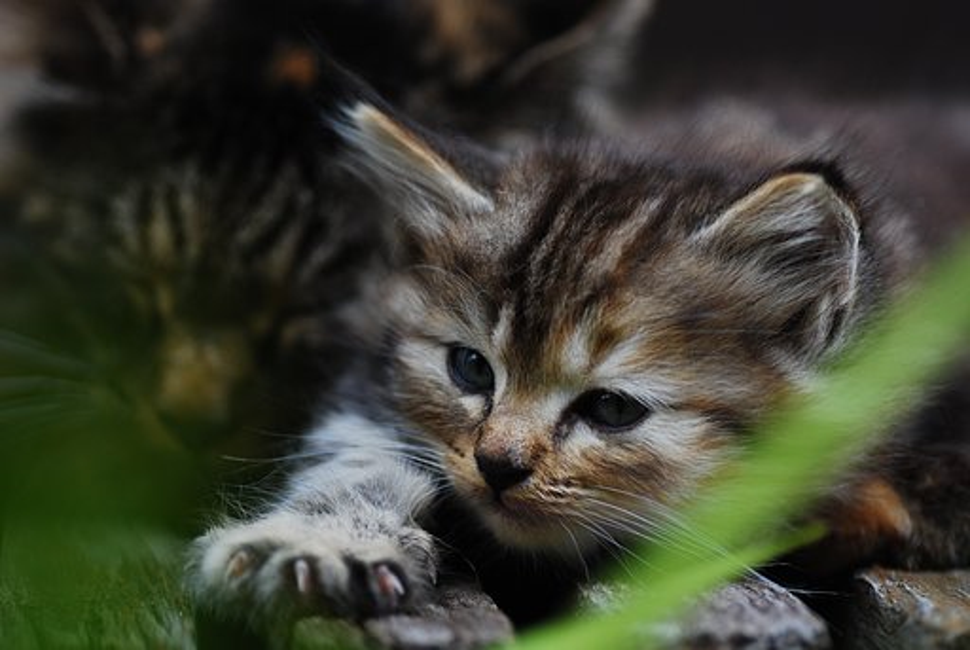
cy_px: 325
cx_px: 485
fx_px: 3643
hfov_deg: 15.2
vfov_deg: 10.2
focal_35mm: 135
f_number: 3.2
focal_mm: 90
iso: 250
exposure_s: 1/400
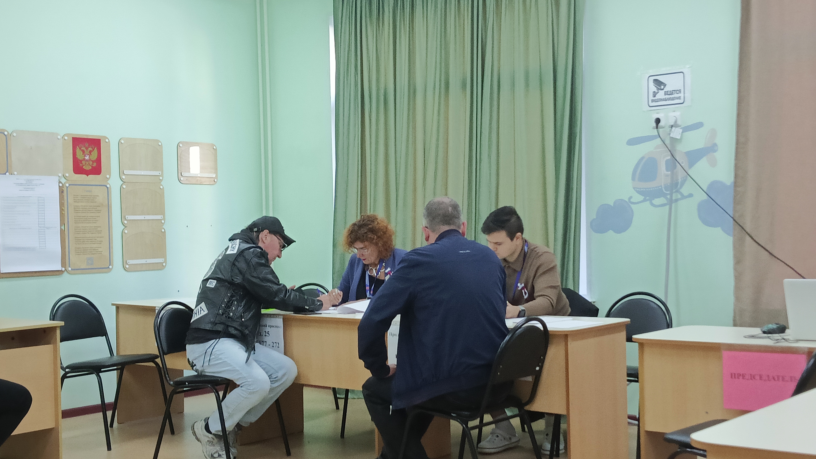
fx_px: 1103
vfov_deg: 23.5
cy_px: 259
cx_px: 406
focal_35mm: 51
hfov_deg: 40.6
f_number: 1.8
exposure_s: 1/100
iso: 1250
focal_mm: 4.05
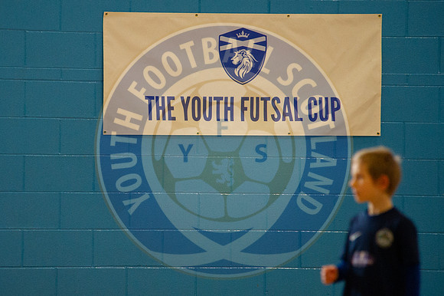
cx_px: 173
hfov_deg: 4.6
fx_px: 5533
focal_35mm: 449
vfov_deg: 3.1
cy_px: 118
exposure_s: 1/320
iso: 6400
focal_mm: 340
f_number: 5.6
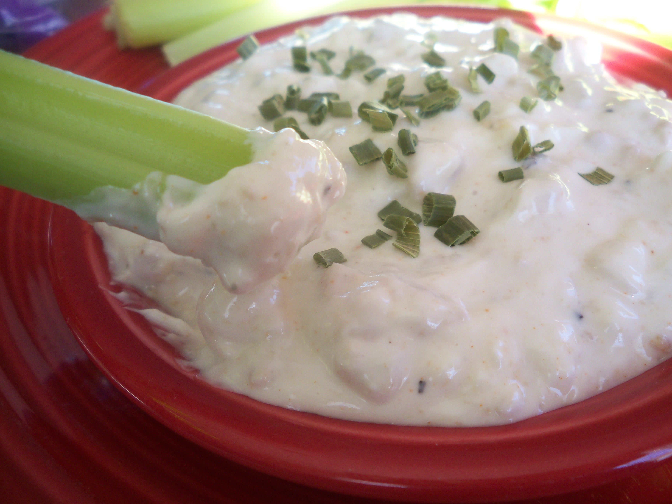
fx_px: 738
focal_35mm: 38
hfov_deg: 49.0
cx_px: 336
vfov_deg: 37.7
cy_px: 252
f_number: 3.5
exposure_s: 1/60
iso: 125
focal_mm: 6.3
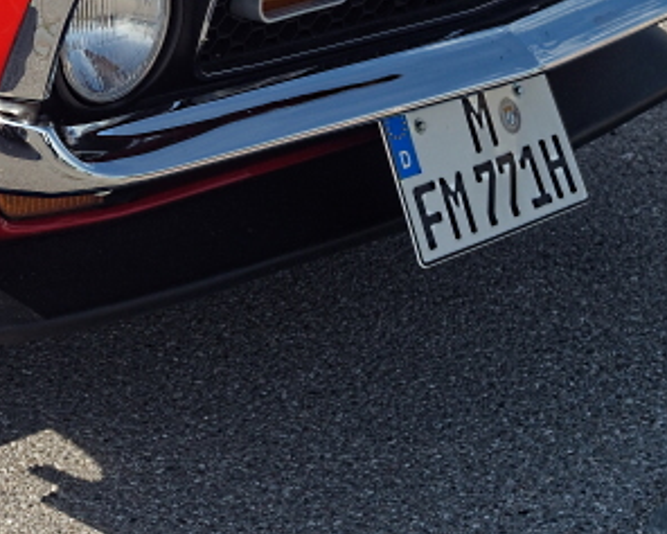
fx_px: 2626
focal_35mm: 133
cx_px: -329
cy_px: -267
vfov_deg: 11.2
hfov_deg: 13.6
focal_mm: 35
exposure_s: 1/250
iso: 160
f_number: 8
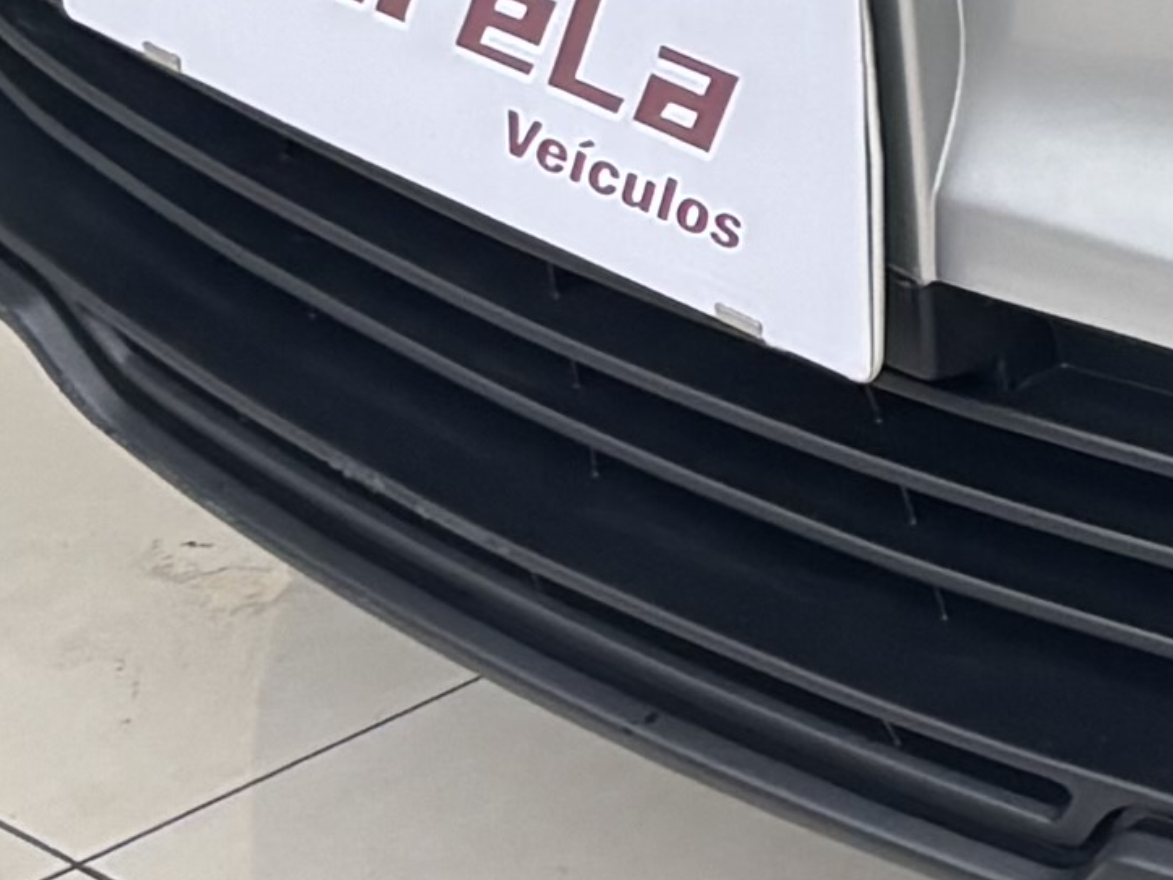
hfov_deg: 8.7
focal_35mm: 205
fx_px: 6947
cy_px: -1243
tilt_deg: -13.7
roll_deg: -1.2
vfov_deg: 6.8
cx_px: 2887
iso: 125
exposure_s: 1/120
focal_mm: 5.96
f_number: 1.6
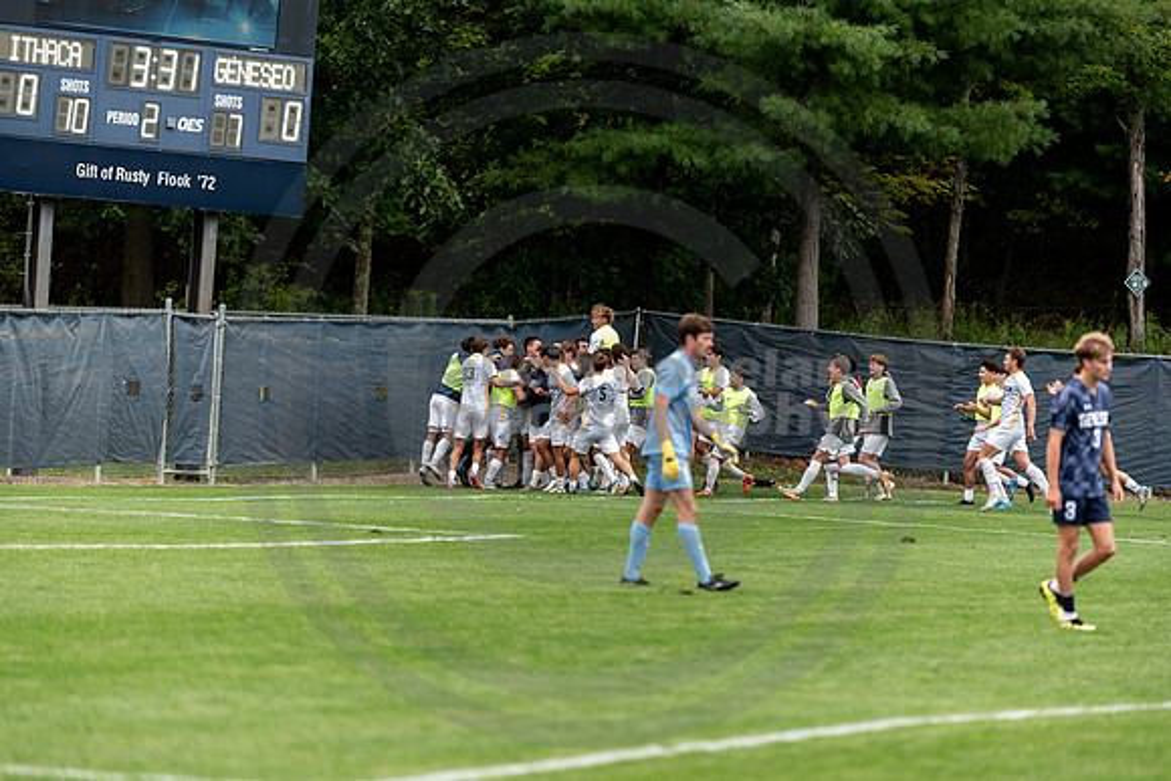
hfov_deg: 10.2
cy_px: 391
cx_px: 586
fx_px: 6570
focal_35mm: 202
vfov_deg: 6.8
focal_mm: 200
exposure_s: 1/320
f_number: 2.8
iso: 320
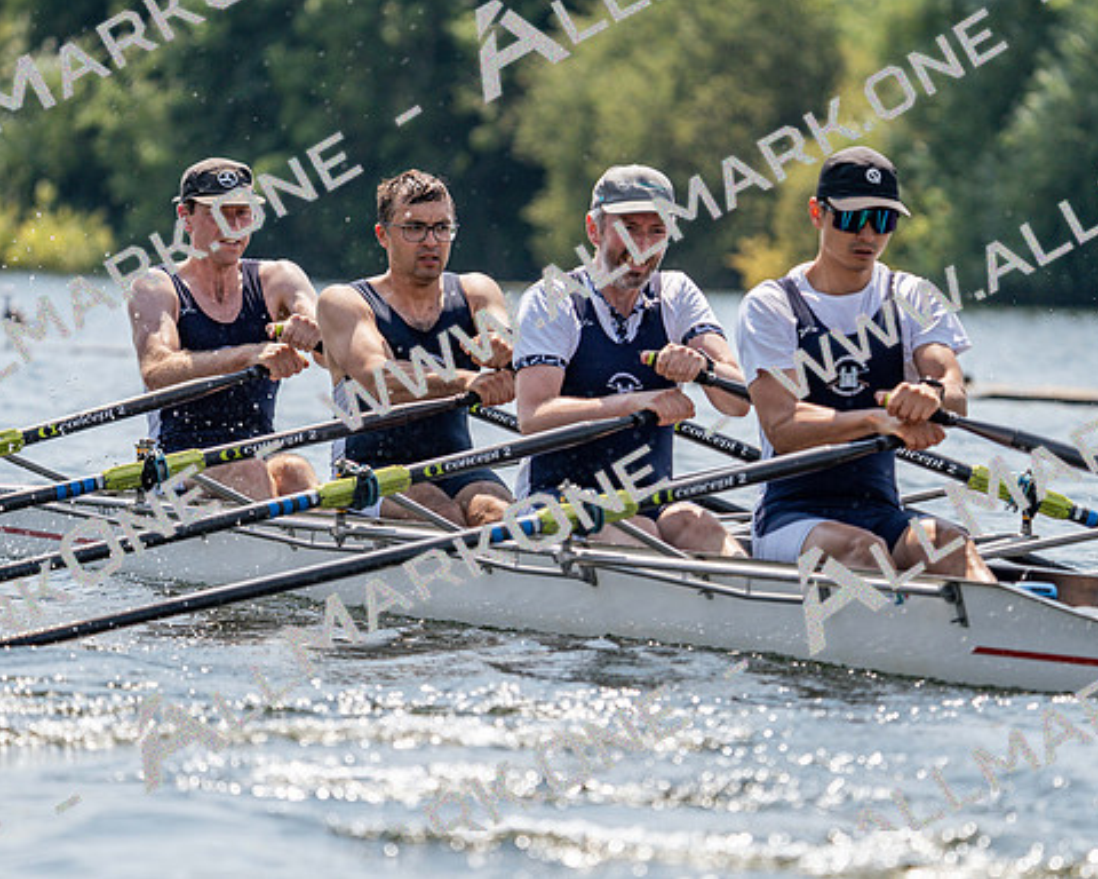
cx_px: 602
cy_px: 438
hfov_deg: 5.7
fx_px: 11049
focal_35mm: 340
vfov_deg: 4.6
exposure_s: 1/1600
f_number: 6.3
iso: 200
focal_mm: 300
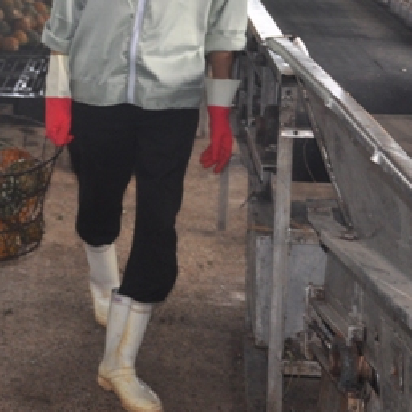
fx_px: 1279
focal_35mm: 95
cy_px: 84
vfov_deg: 18.1
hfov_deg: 17.6
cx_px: -56
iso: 500
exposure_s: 1/125
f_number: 4.2
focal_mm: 30
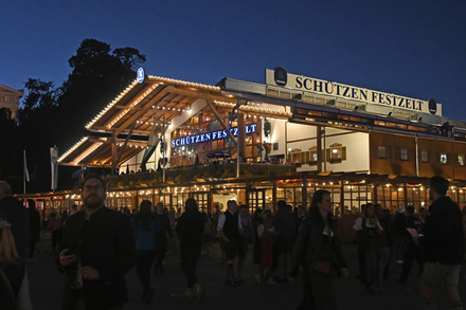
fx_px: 556
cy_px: 156
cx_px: 235
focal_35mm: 43
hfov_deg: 45.4
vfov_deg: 31.2
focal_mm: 28
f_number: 6.3
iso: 5000
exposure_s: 1/160
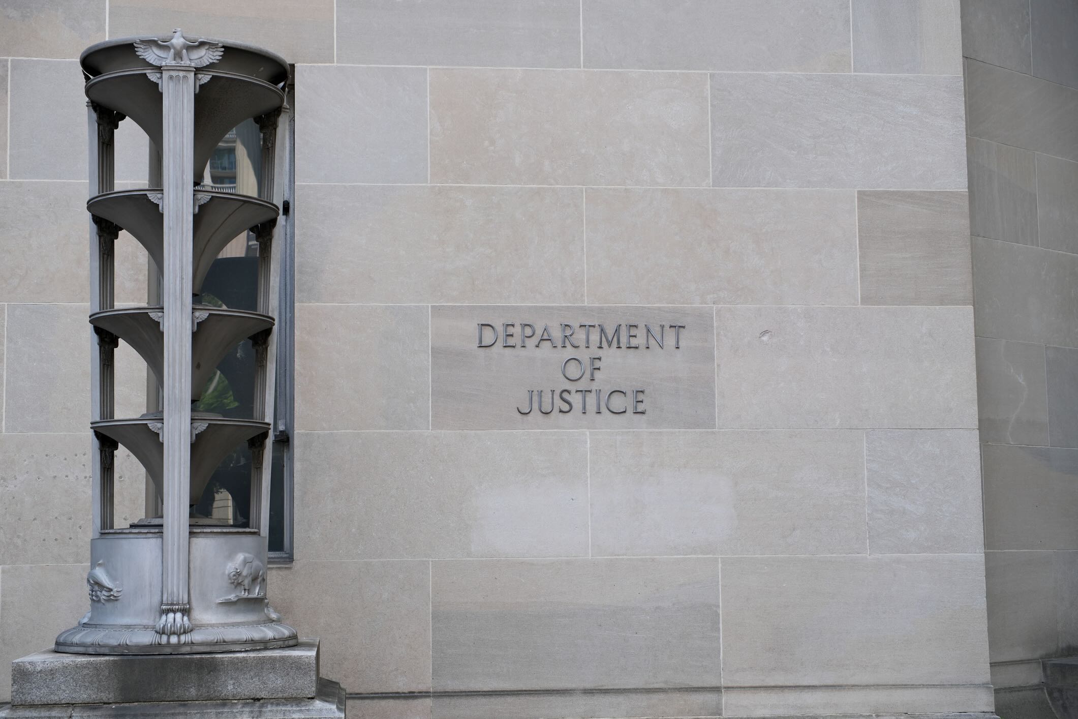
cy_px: 360
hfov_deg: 36.2
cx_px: 539
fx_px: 1647
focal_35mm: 55
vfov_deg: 24.6
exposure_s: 1/170
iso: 160
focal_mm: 36.8
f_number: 4.5
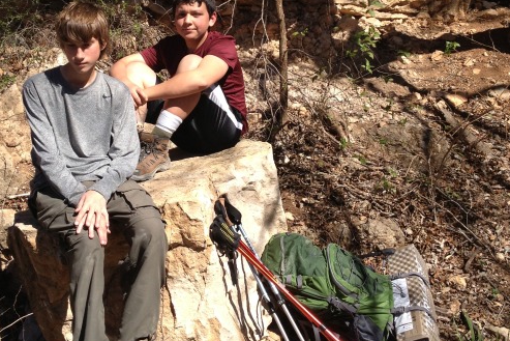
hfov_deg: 31.8
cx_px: 194
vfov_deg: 21.5
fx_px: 893
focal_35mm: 63
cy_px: 101
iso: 50
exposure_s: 1/1151
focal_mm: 4.28
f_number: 2.4
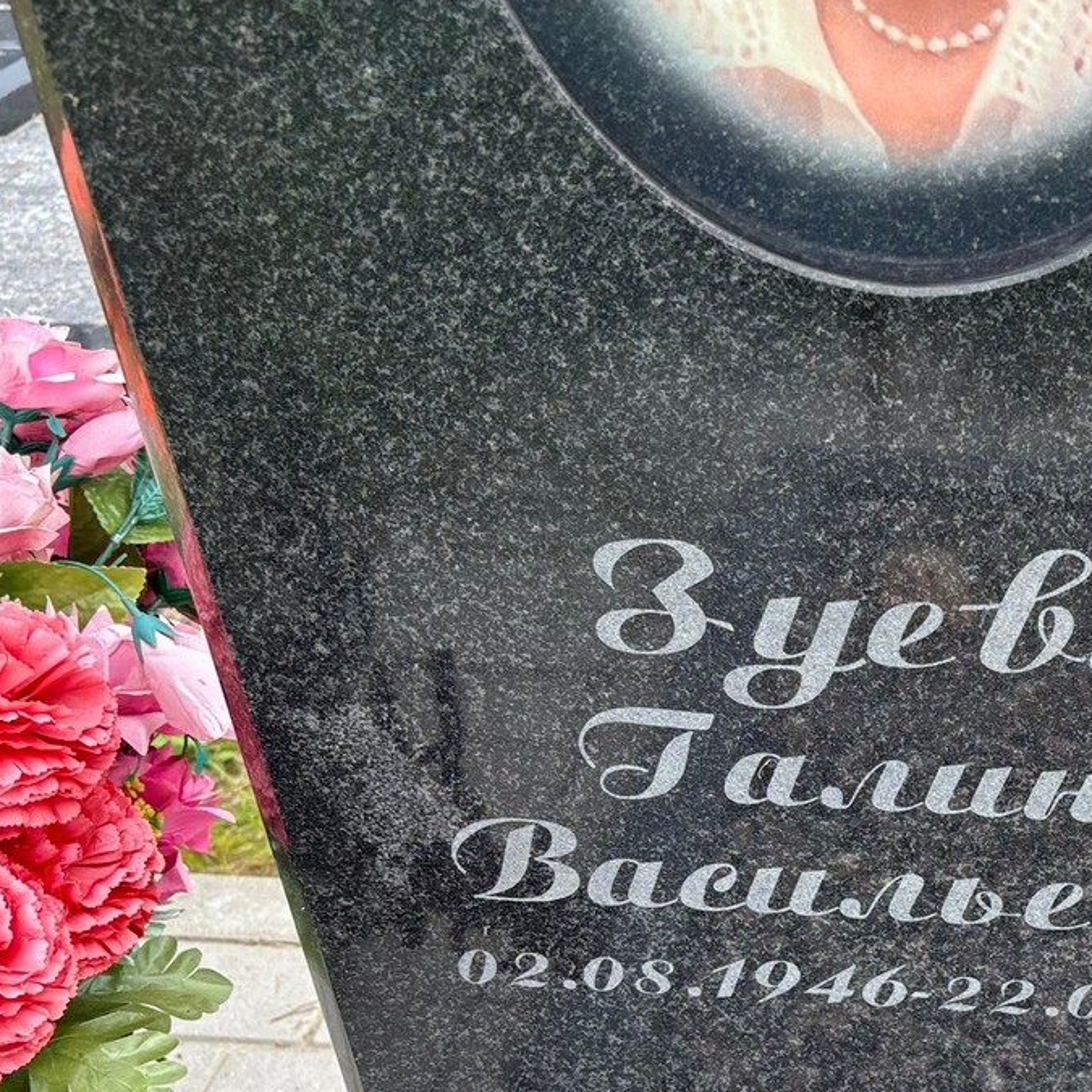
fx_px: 1749
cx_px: 1032
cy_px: 717
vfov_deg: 34.4
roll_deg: -1.3
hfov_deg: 32.5
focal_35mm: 49
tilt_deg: -40.0
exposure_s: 1/726
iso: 50
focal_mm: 5.96
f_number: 1.6
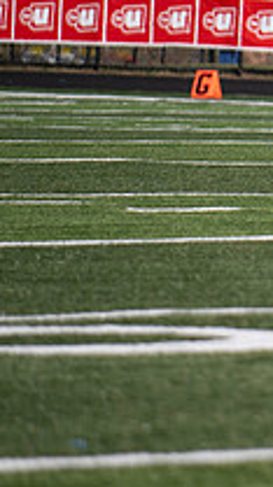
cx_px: 658
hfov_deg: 2.2
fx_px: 7143
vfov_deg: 3.9
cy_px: 64
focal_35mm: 553
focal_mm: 190
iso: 200
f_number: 4
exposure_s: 1/2500
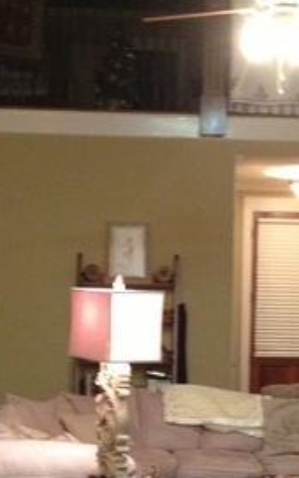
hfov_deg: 14.3
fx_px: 1186
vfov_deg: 22.5
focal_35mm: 91
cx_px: 195
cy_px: 377
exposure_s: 1/15
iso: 400
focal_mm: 4.28
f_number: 2.4
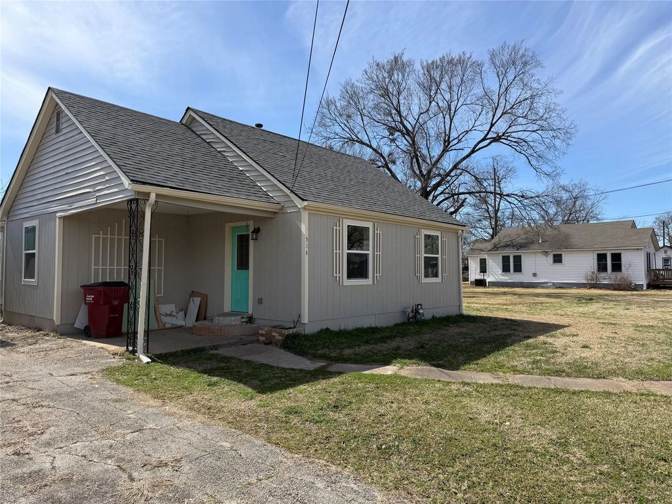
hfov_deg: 71.6
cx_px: 336
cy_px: 252
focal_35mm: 24
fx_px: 466
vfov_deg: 56.8
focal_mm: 6.76
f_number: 1.78
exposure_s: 1/3759
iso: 80
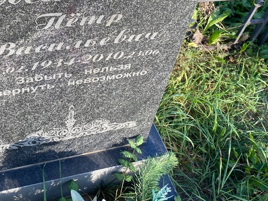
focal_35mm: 43
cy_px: 42
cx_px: 87
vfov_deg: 32.7
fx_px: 333
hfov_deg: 43.2
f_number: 1.8
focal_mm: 4.25
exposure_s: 1/295
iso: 32
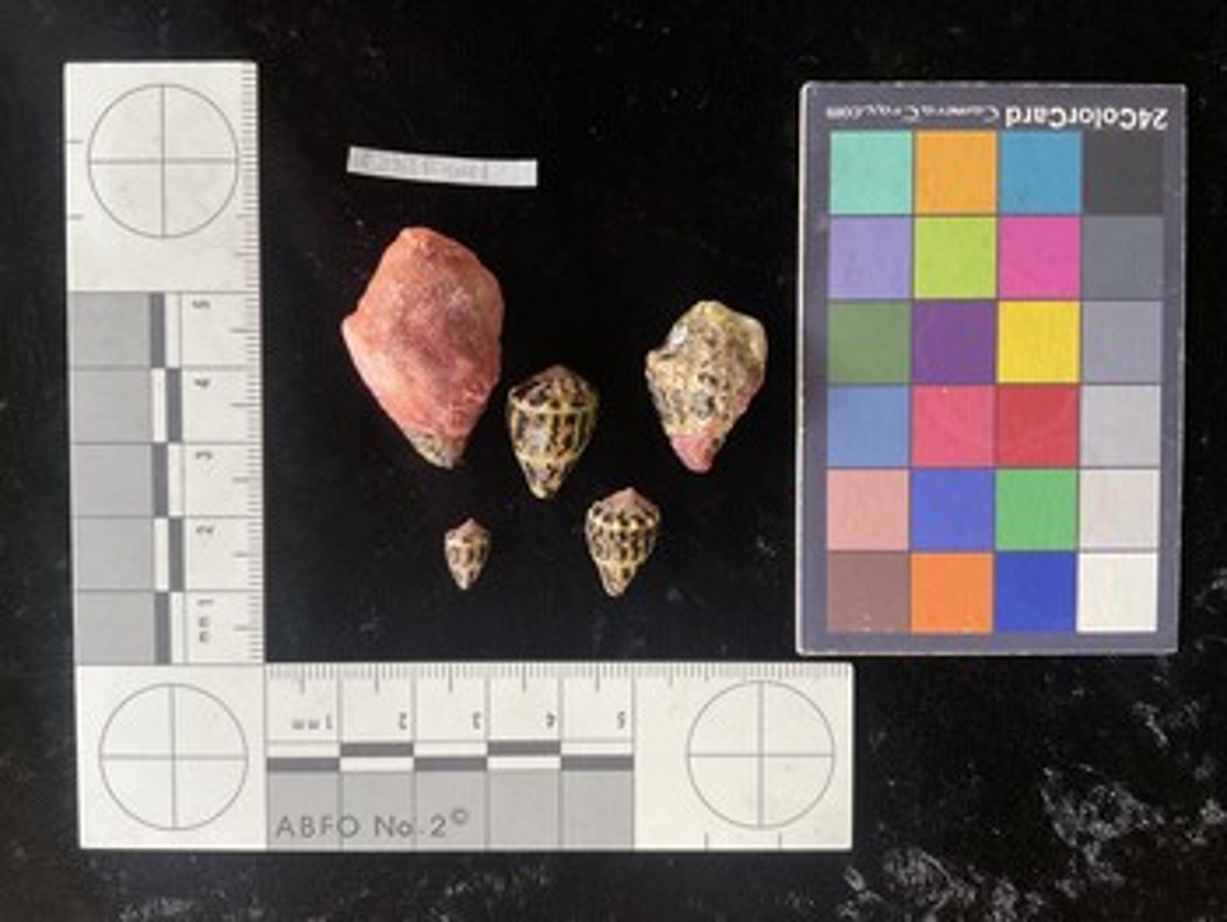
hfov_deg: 61.6
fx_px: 1029
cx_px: 614
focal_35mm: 29
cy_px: 461
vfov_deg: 48.3
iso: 80
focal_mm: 3
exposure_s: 1/60
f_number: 1.8
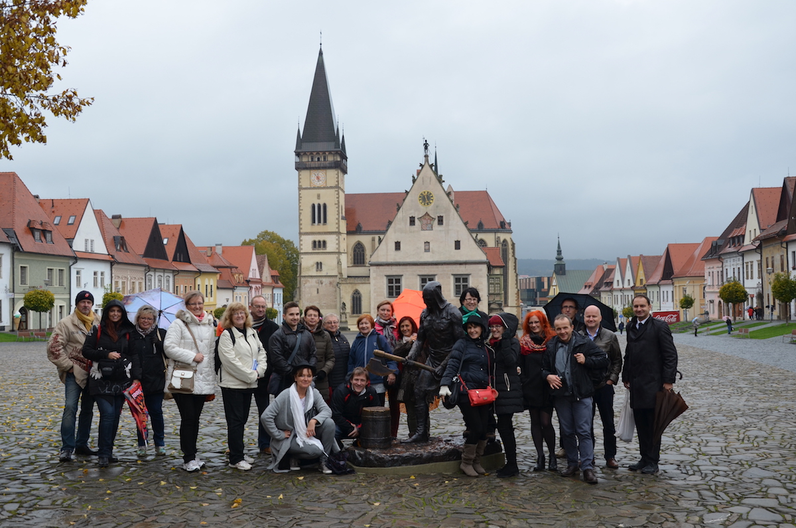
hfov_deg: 51.4
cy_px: 264
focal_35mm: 38
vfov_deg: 35.3
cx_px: 398
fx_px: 828
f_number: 6.3
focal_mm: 25
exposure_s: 1/160
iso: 200
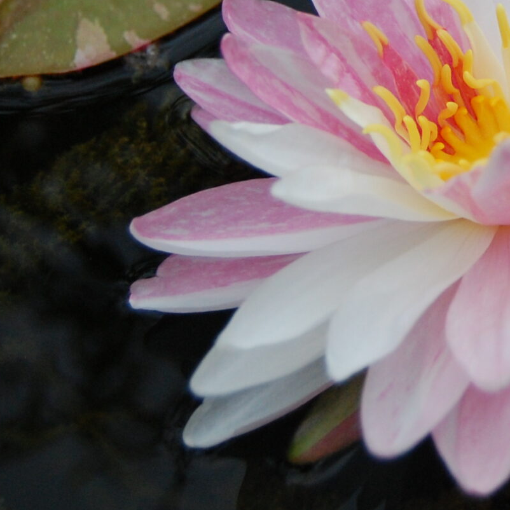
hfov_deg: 13.9
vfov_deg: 14.0
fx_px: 2034
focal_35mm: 122
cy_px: -28
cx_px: 591
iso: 800
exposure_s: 1/640
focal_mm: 30
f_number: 4.2
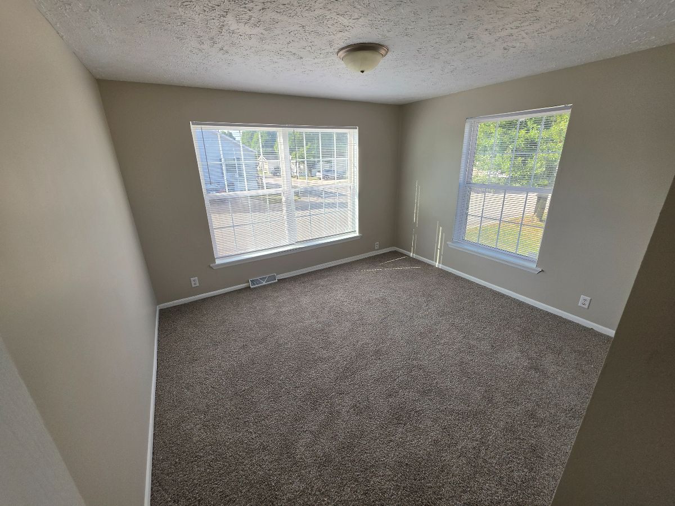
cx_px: 338
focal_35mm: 13
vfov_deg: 89.9
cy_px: 253
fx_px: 253
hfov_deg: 106.2
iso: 32
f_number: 1.9
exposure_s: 1/347
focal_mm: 2.2
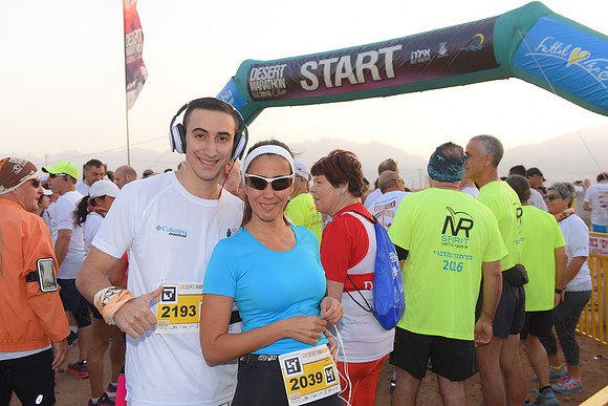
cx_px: 304
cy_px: 203
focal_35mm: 36
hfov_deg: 53.1
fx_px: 608
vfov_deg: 36.9
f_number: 5
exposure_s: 1/200
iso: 200
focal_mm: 36
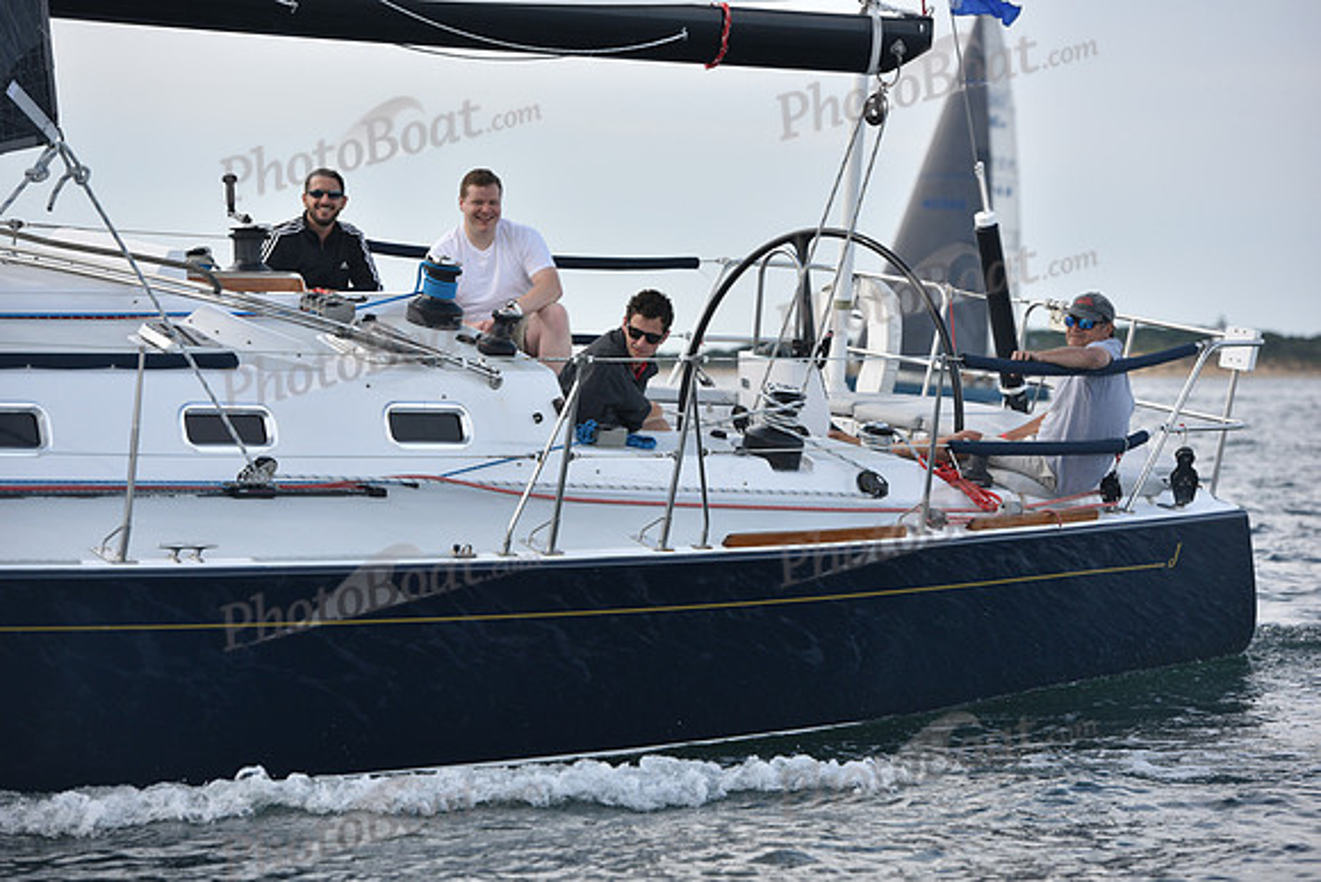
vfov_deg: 9.5
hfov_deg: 14.2
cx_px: 660
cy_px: 441
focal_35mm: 145
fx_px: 5322
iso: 320
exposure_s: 1/1000
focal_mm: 145
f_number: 5.6
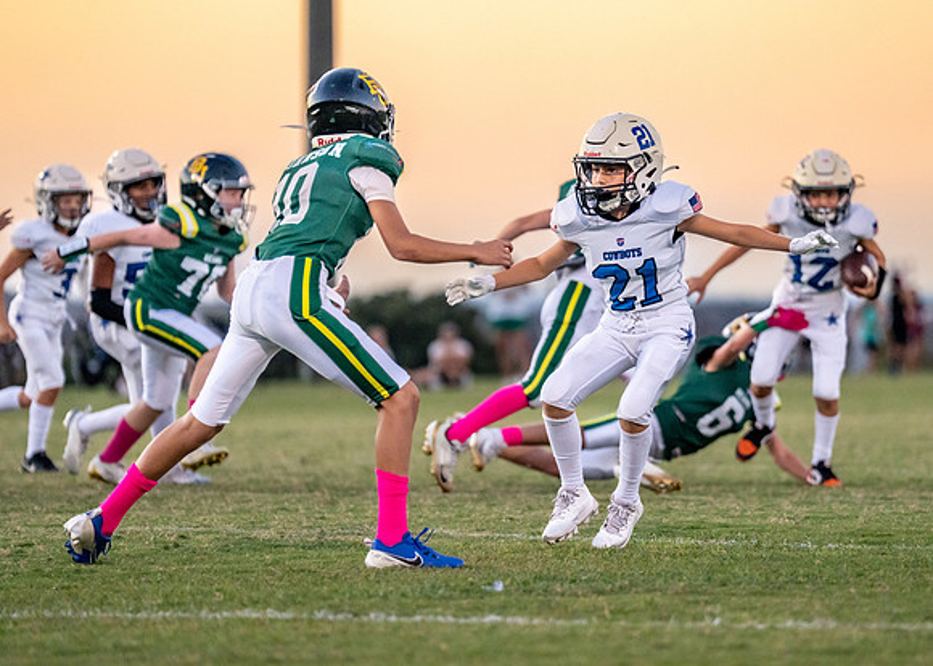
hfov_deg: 7.1
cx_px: 527
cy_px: 334
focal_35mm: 284
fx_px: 7515
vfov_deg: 5.1
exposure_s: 1/1600
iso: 2500
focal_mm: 200
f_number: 2.8
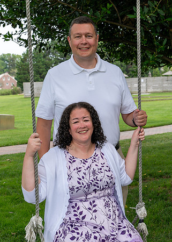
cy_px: 121
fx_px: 445
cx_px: 105
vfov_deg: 30.3
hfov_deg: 21.8
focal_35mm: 65
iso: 180
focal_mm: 43
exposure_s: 1/250
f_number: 7.1
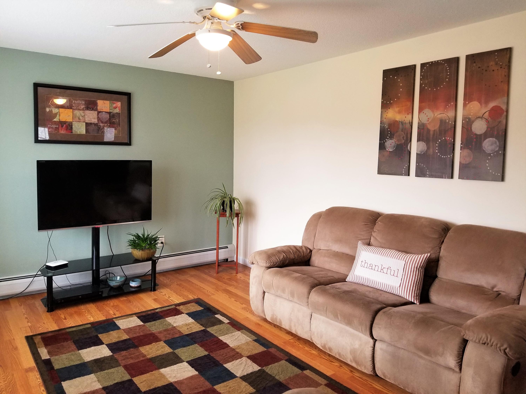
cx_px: 263
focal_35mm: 26
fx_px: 395
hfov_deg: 67.3
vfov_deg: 53.1
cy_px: 197
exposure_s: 1/60
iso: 160
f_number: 1.7
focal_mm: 4.25
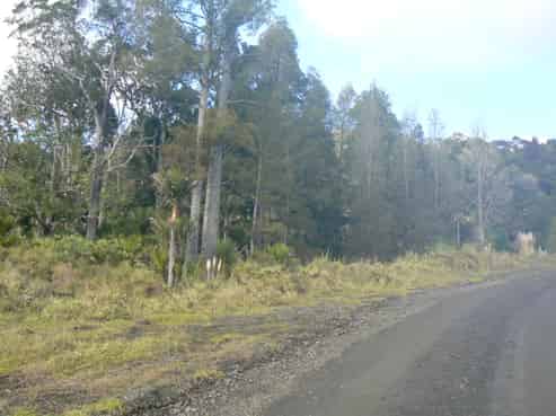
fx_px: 578
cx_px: 278
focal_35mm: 36
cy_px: 208
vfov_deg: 39.6
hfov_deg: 51.4
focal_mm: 6
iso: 80
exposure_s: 1/125
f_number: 5
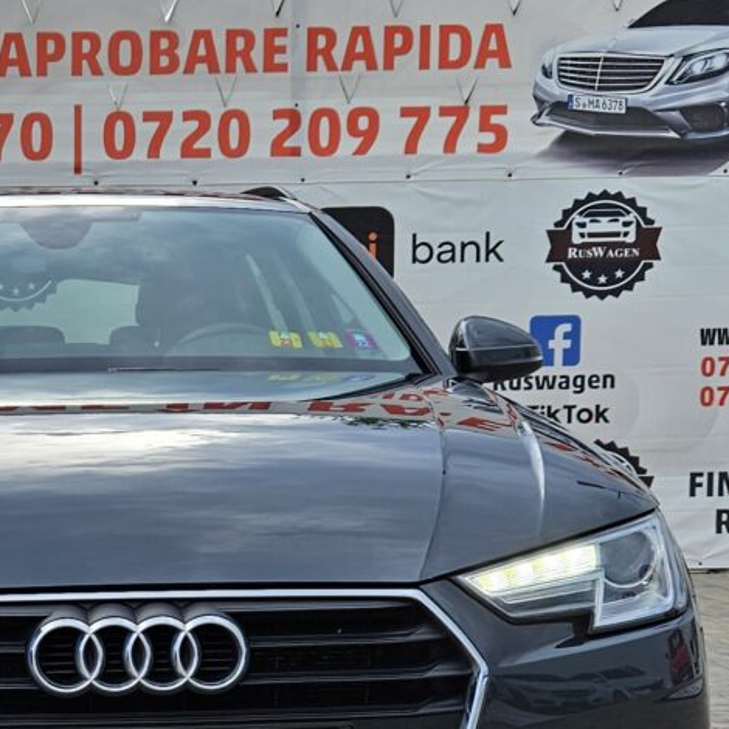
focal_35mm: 83
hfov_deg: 20.3
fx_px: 1978
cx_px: 20
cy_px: 611
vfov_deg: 20.6
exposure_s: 1/563
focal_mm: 5.4
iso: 32
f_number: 1.8
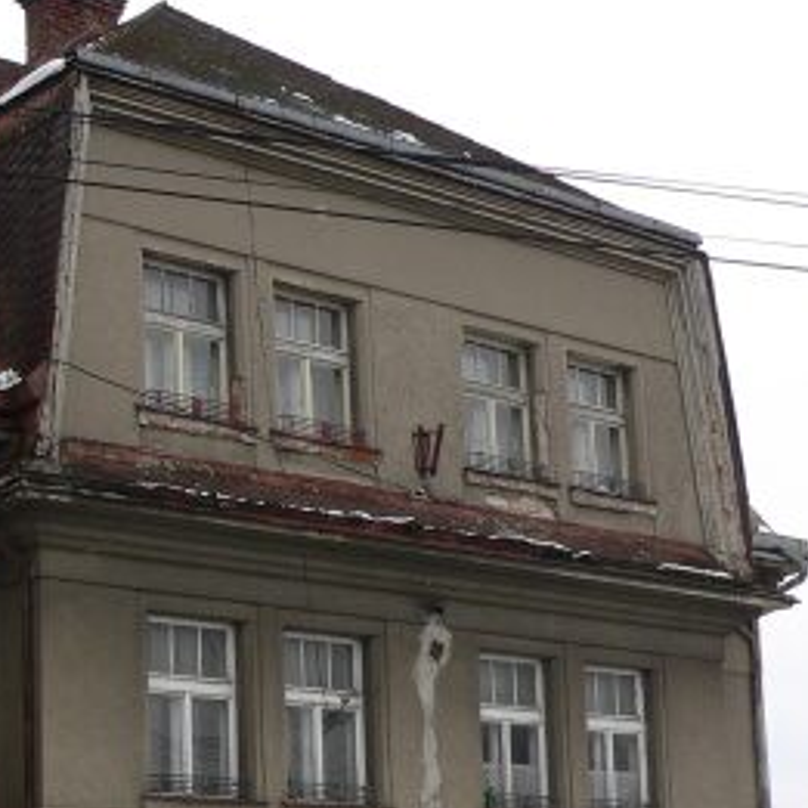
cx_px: 9
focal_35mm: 78
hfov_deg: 21.5
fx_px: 2060
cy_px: 610
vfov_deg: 22.0
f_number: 4
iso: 80
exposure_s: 1/250
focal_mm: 6
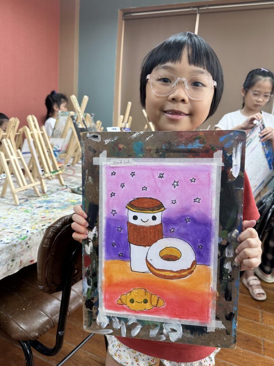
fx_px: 253
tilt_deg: -13.9
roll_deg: -5.5
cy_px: 183
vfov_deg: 71.6
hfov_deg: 56.8
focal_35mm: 24
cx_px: 137
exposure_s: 1/100
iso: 80
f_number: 1.78
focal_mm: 6.86
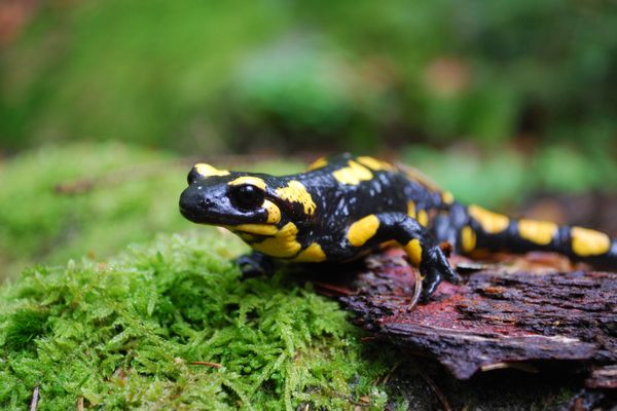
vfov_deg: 20.2
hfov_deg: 29.9
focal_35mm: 68
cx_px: 308
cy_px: 206
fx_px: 1157
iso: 640
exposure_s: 1/30
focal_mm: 45
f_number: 5.3
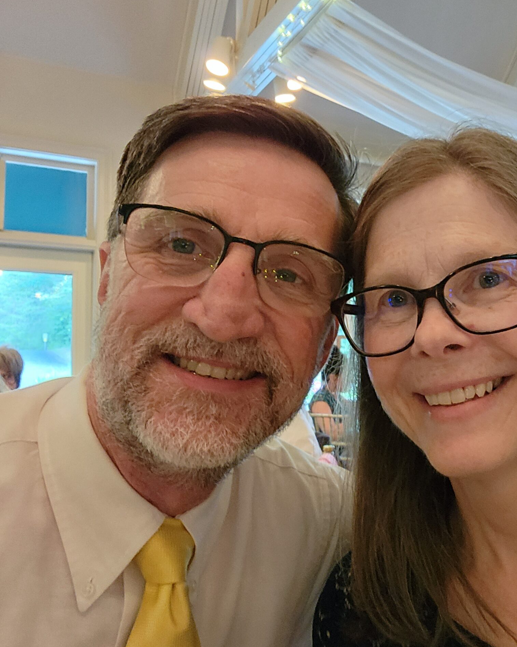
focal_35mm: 33
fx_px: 631
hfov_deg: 43.1
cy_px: 322
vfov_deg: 54.2
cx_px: 388
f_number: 2.2
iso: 800
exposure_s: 1/33
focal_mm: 3.3
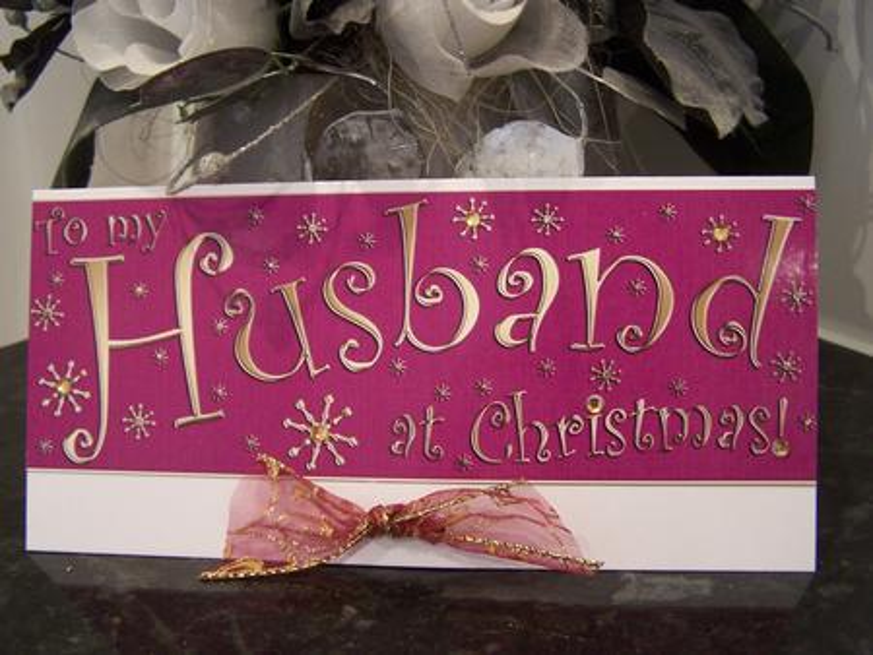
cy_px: 328
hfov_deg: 49.0
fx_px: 959
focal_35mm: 38
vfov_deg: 37.8
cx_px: 436
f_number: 2.8
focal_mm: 6.3
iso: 140
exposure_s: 1/10
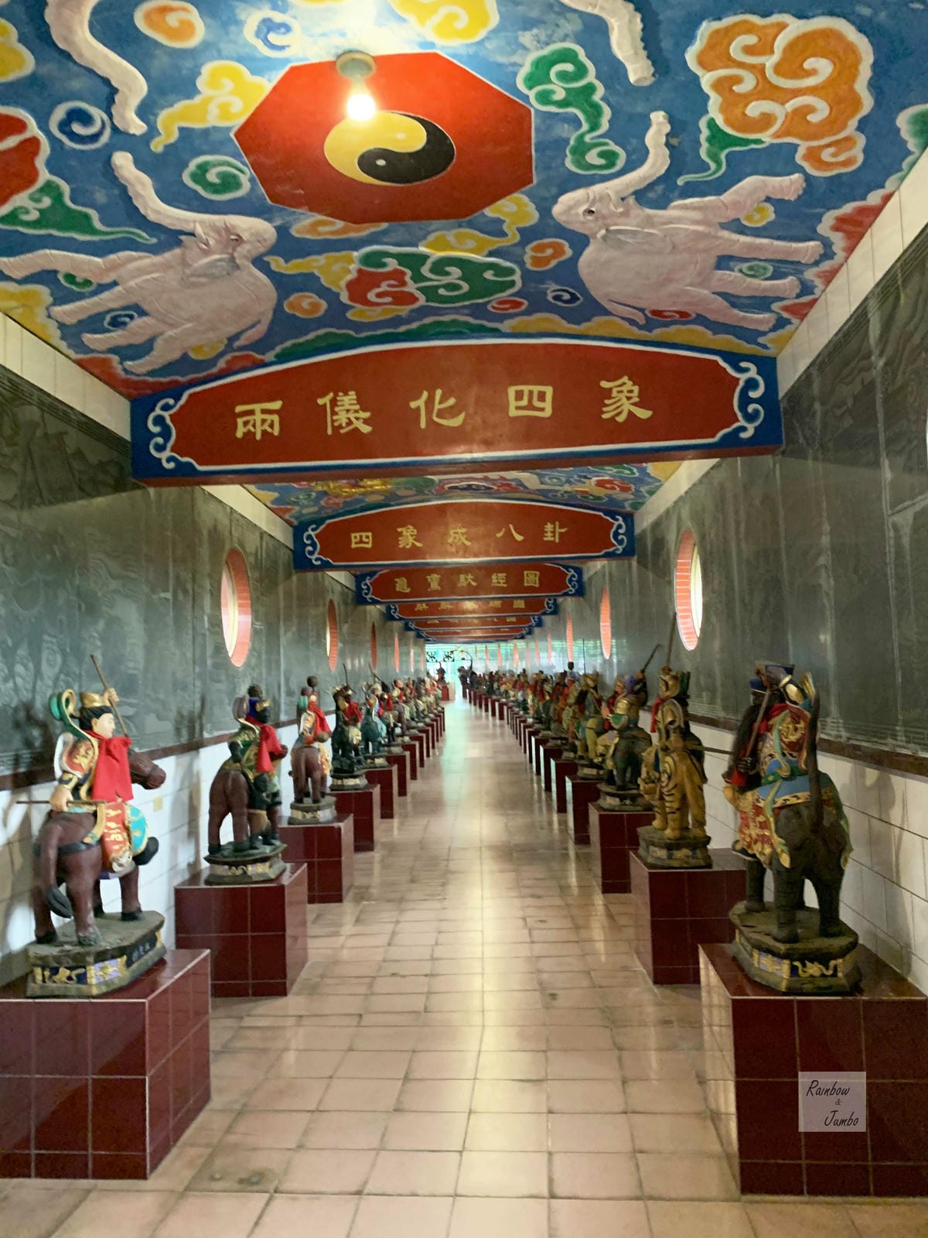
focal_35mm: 26
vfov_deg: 67.3
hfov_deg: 53.1
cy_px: 619
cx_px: 464
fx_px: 929
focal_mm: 4.25
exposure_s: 1/30
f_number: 1.8
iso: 640
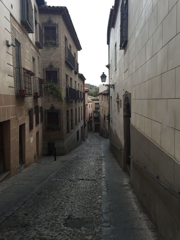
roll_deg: +1.7
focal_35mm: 29
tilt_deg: -4.3
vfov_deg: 61.7
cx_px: 90
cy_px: 120
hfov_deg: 48.2
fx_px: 201
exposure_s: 1/120
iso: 40
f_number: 2.2
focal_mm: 4.15
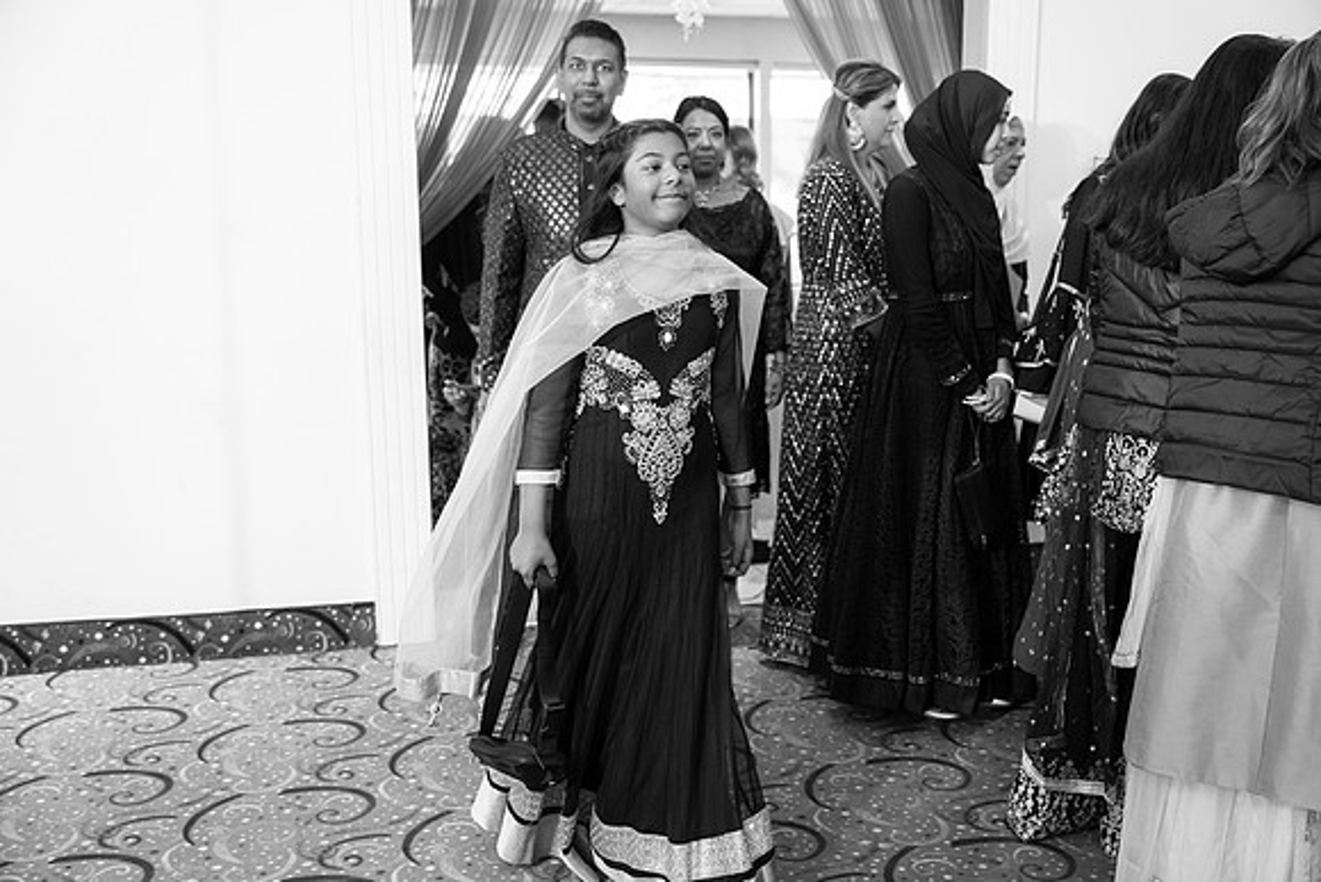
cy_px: 441
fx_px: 1358
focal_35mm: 37
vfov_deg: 36.0
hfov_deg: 51.9
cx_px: 660
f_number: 2.8
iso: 1600
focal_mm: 37
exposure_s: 1/125
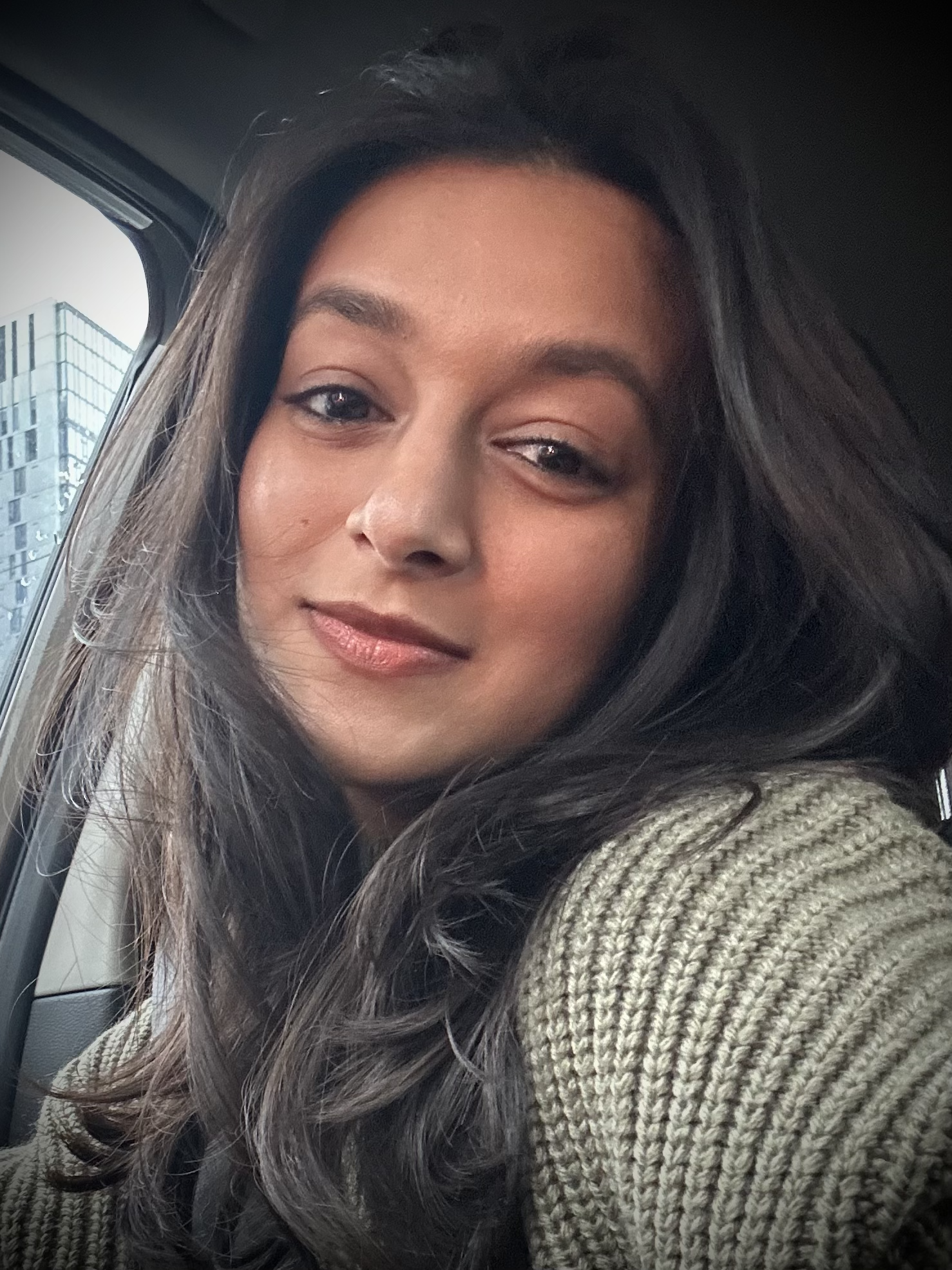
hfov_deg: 46.8
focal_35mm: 30
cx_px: 476
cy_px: 635
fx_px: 1100
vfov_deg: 60.0
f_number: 1.9
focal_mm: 2.69
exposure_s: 1/29
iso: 400
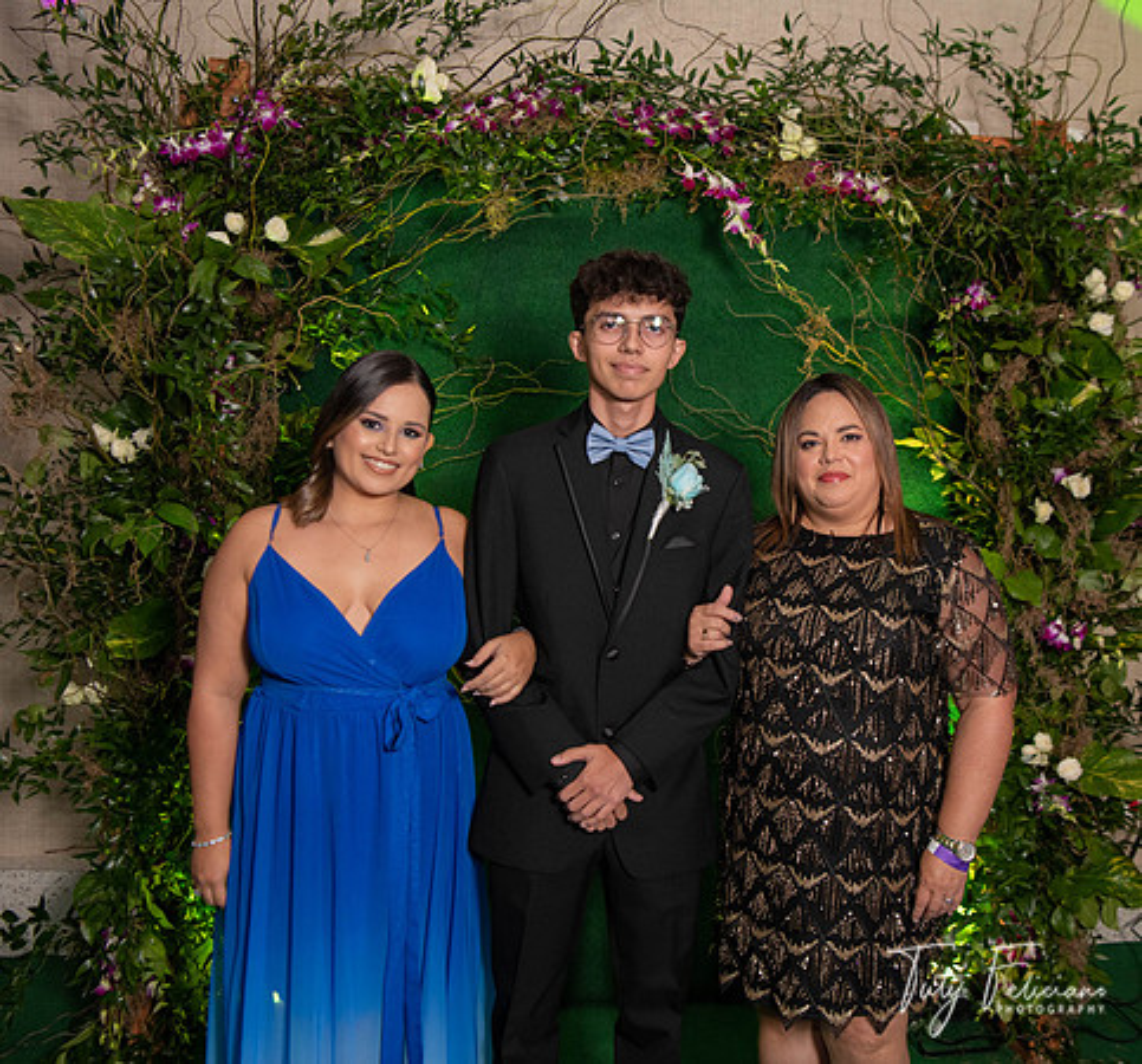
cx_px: 672
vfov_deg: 41.9
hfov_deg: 44.5
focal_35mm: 39
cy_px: 533
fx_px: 1391
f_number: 4.5
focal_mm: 31
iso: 800
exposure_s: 1/60
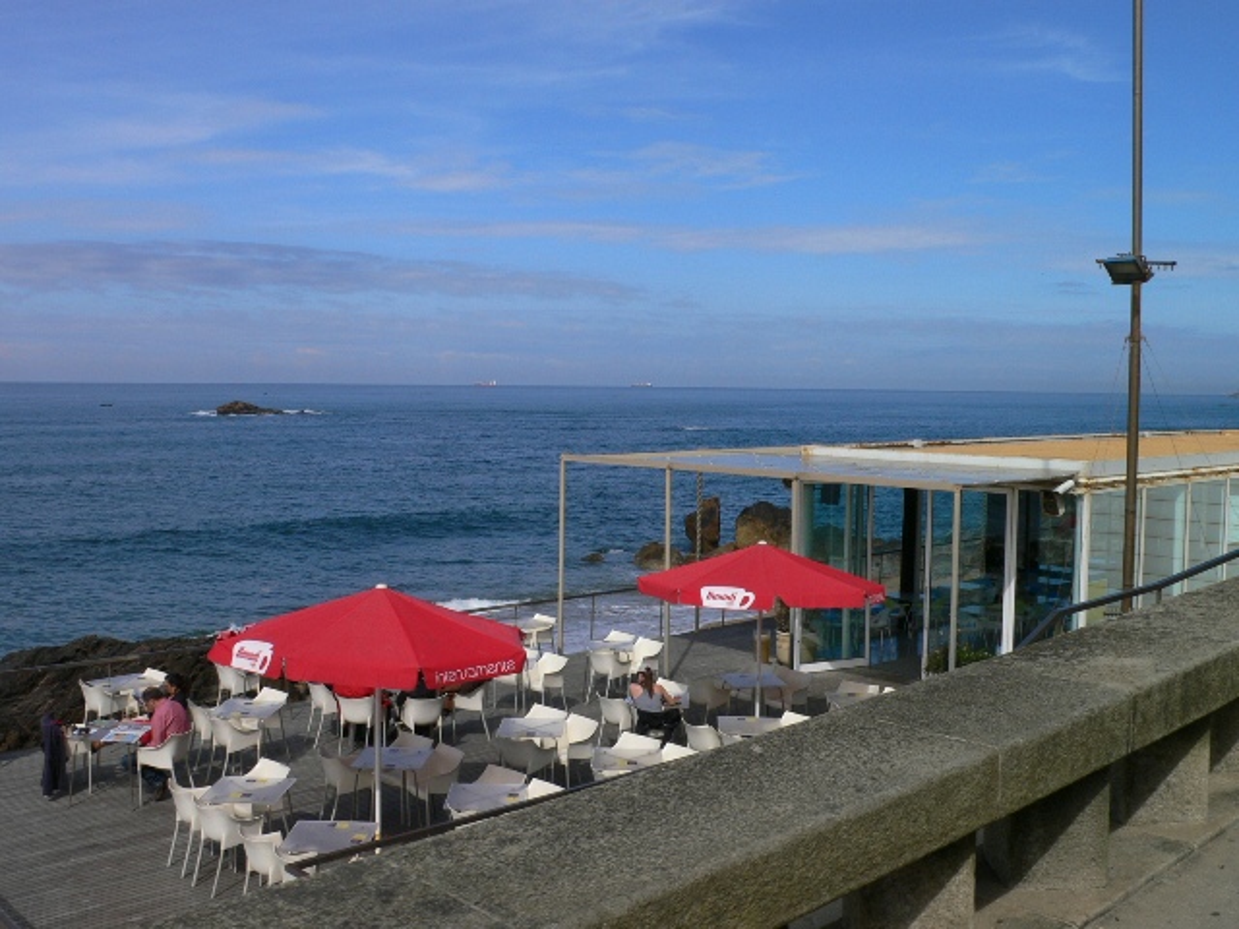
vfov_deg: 41.8
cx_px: 620
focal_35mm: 34
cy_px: 464
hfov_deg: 54.0
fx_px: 1217
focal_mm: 6.3
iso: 80
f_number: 5.6
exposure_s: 1/500
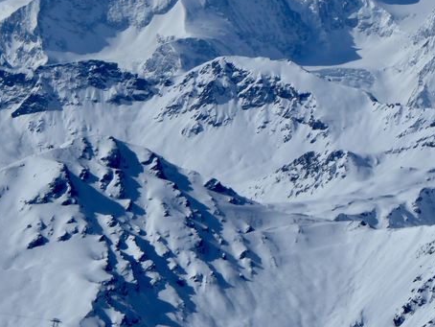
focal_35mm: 620
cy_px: 22
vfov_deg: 2.4
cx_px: 395
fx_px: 7795
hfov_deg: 3.2
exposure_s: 1/1600
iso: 80
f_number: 5.7
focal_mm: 50.5
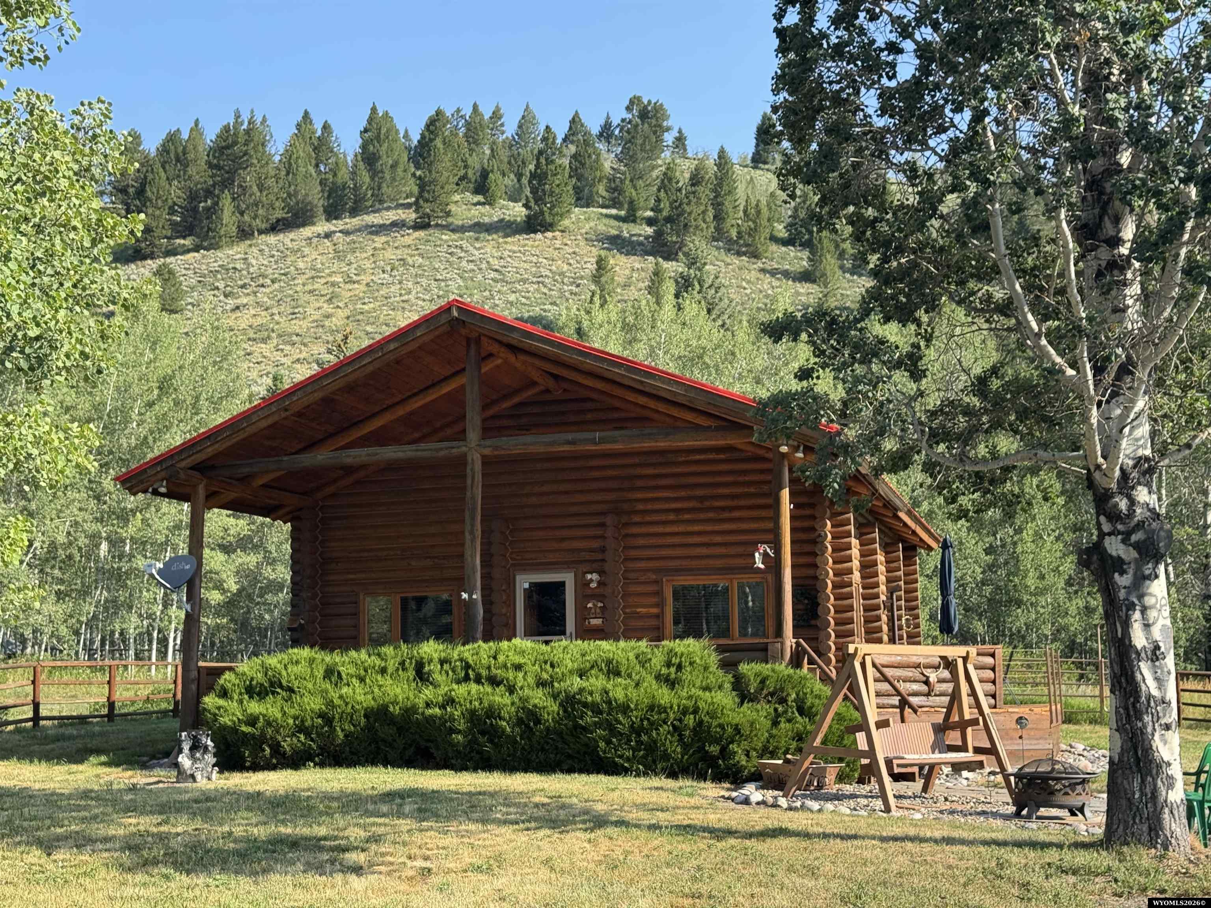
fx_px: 1679
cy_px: 454
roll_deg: +1.6
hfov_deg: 39.7
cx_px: 606
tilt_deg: +8.3
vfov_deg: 30.3
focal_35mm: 48
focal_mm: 6.76
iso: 64
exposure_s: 1/1133
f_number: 1.78
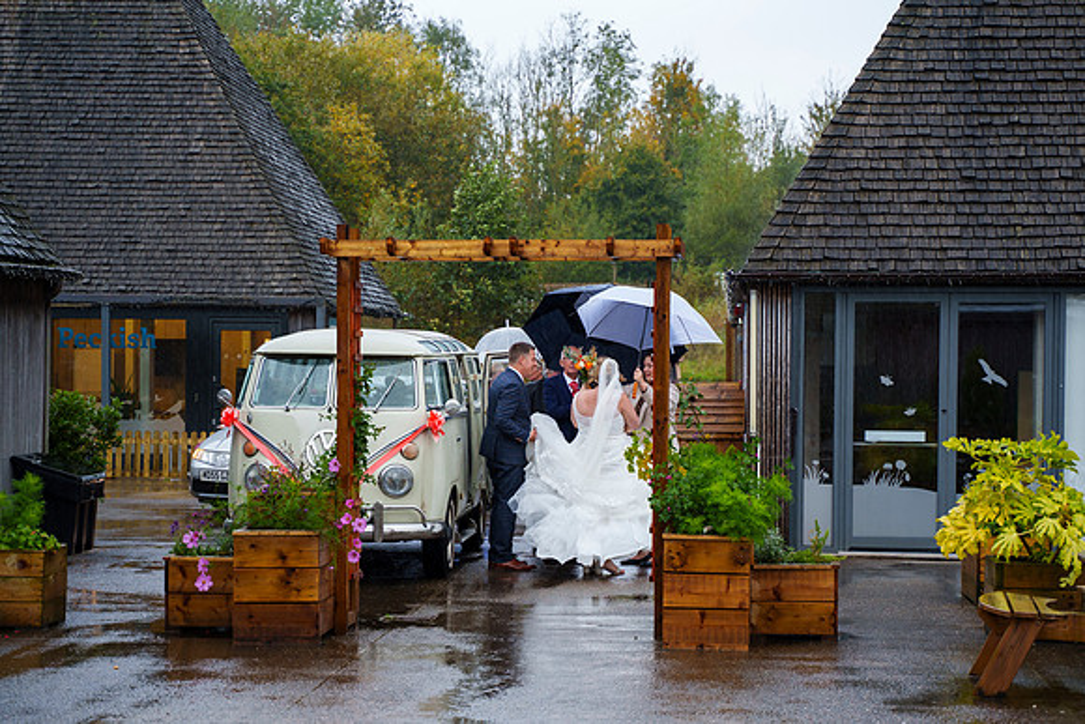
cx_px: 580
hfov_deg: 25.0
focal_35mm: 81
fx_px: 2444
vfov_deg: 16.8
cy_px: 381
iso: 400
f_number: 3.5
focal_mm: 75
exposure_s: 1/125
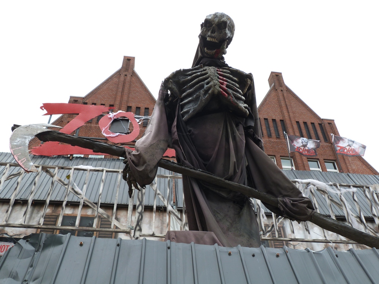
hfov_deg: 60.0
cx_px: 190
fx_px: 328
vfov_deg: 46.8
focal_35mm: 30
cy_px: 142
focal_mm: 5.2
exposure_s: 1/160
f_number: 4.5
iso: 100
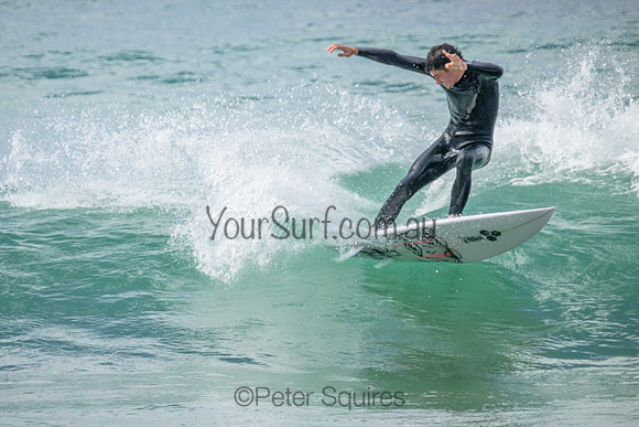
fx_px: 18143
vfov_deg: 1.3
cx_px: 232
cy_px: 207
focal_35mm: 1022
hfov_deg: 2.0
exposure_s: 1/1250
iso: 2800
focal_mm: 800
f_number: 11
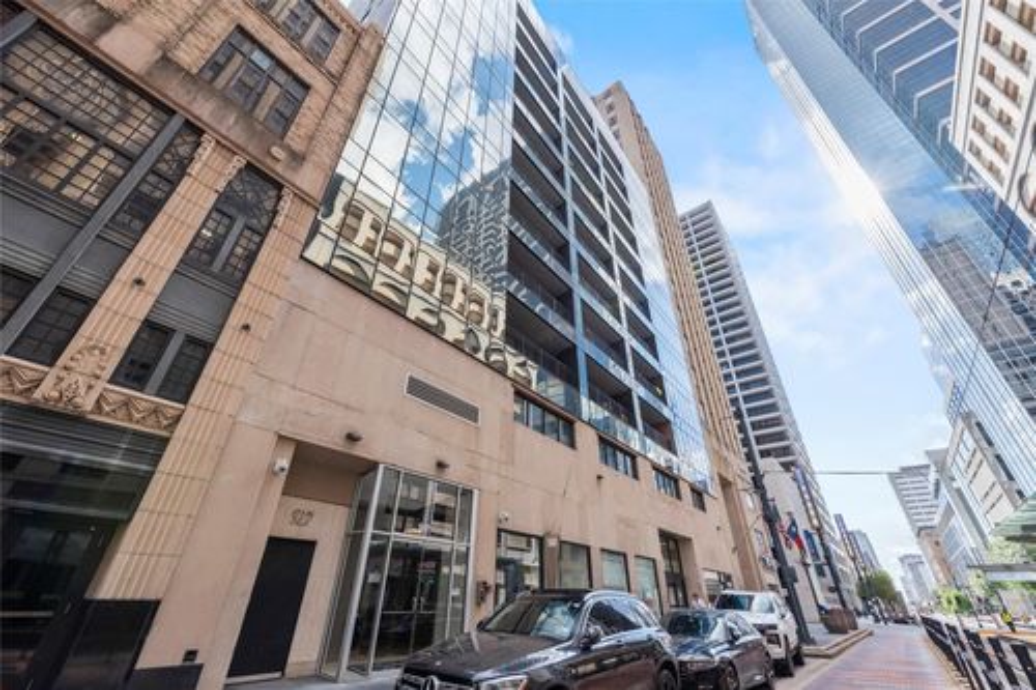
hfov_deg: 104.3
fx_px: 403
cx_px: 518
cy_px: 345
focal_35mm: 14
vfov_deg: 81.2
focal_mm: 14
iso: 800
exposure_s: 1/1250
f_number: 8
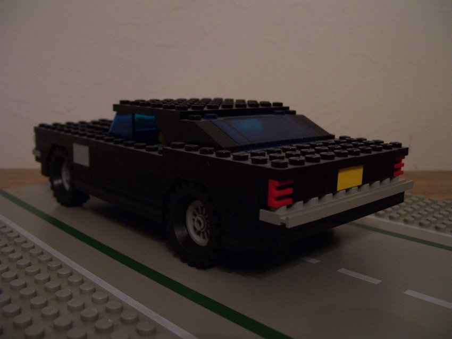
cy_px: 170
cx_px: 226
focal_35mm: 37
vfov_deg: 38.7
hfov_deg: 50.1
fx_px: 483
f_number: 2.7
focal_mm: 6
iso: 160
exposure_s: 1/8
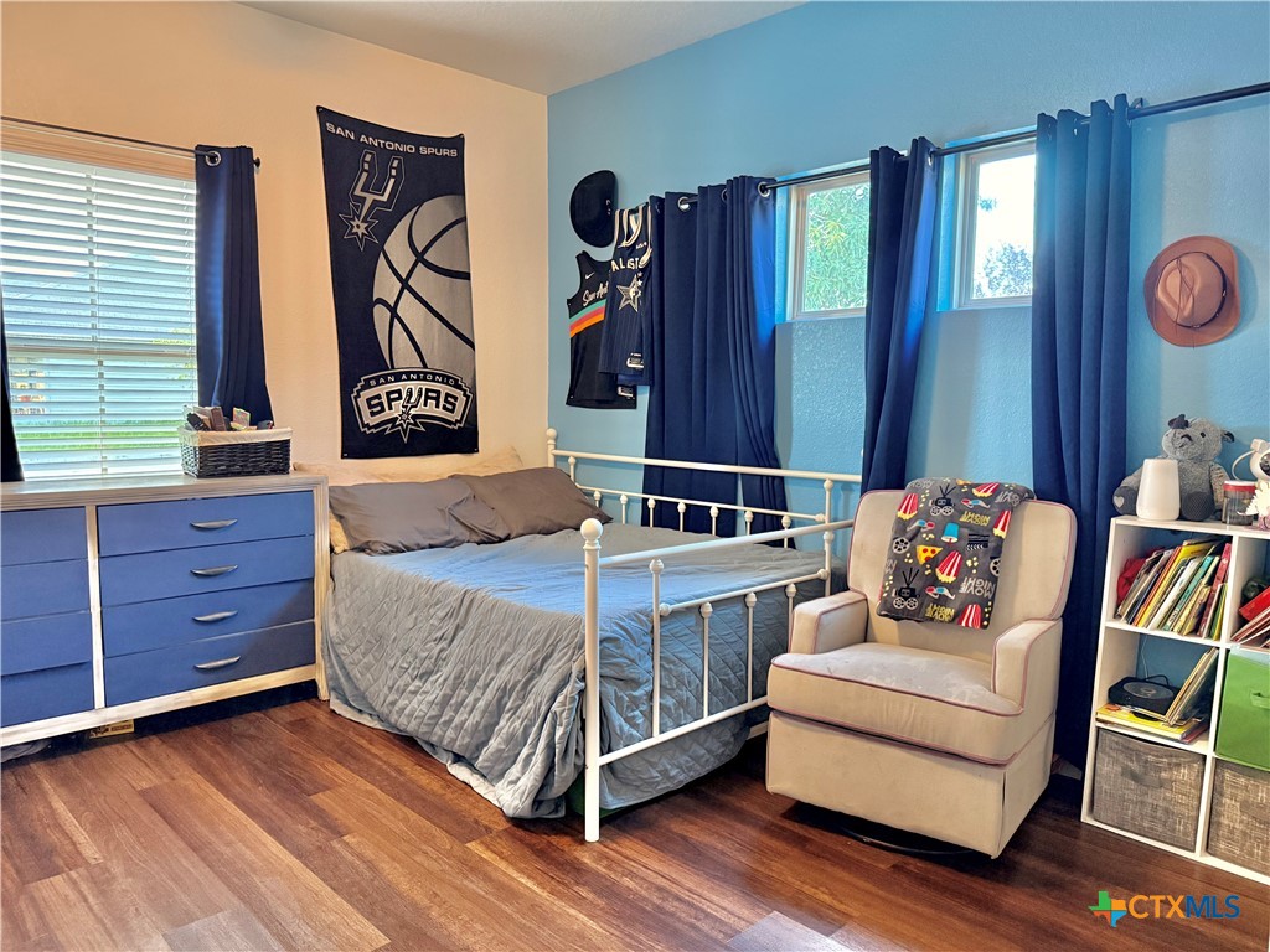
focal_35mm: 24
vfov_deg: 56.8
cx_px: 635
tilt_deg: -5.7
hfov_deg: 71.6
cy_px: 476
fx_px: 881
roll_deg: -0.7
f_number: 1.78
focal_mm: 6.76
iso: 640
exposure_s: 1/60
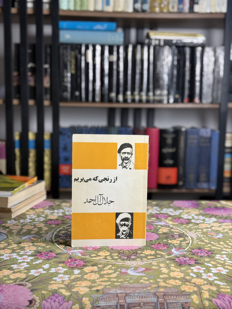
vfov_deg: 39.7
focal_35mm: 48
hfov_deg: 30.3
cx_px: 116
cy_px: 154
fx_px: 429
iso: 80
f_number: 1.78
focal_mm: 6.76
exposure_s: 1/100
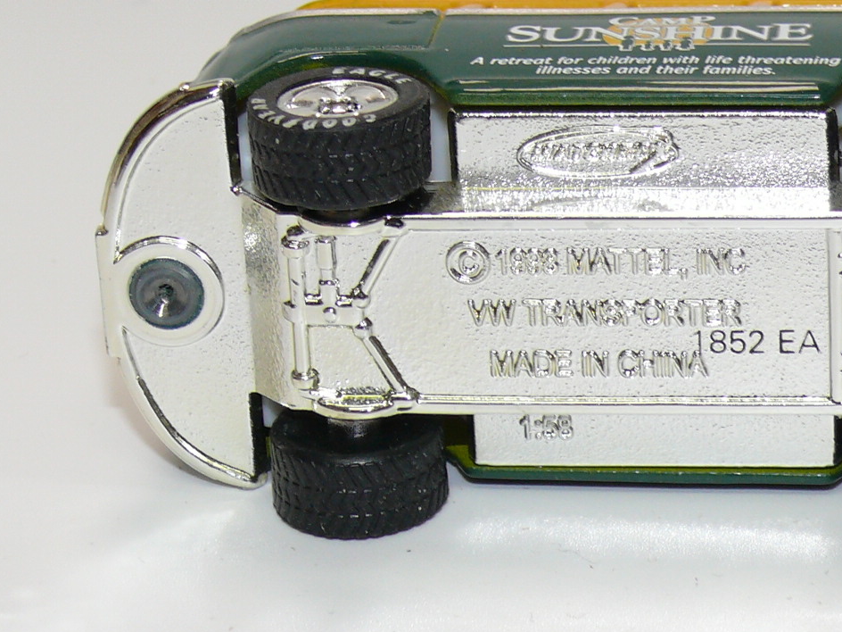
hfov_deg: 11.1
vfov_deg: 8.3
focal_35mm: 178
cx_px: 650
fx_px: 4330
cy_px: 221
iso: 100
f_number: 4
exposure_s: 1/30
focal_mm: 13.7
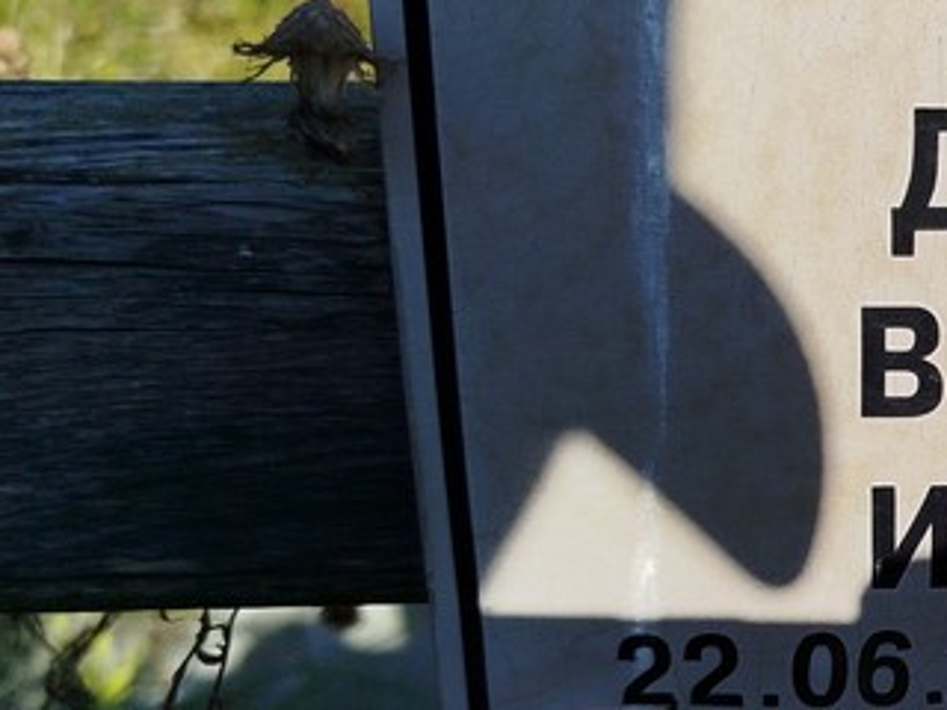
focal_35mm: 60
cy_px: 485
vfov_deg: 24.3
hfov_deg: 28.4
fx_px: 1641
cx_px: 1110
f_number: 1.7
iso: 50
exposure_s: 1/1347
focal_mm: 5.31
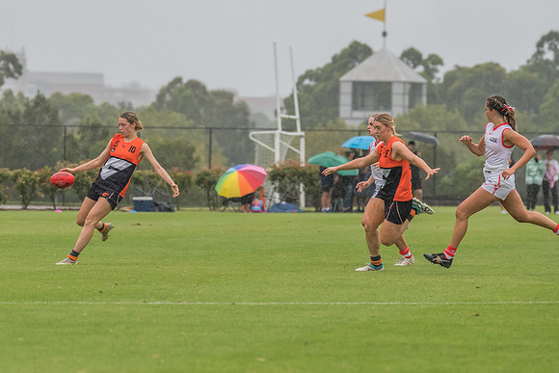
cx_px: 128
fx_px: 6621
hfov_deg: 4.8
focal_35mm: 426
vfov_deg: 3.2
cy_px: 113
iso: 800
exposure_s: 1/1600
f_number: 8
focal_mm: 270
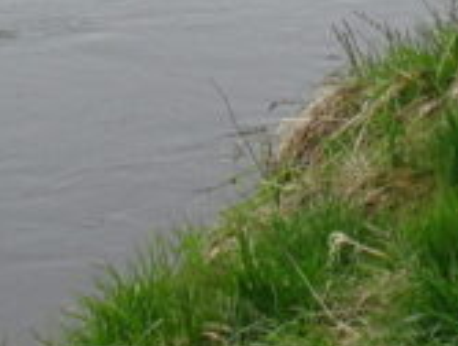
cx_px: 411
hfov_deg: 9.2
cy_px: -341
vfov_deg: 6.7
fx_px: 2838
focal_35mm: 214
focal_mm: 5.98
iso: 80
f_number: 4
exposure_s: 1/200
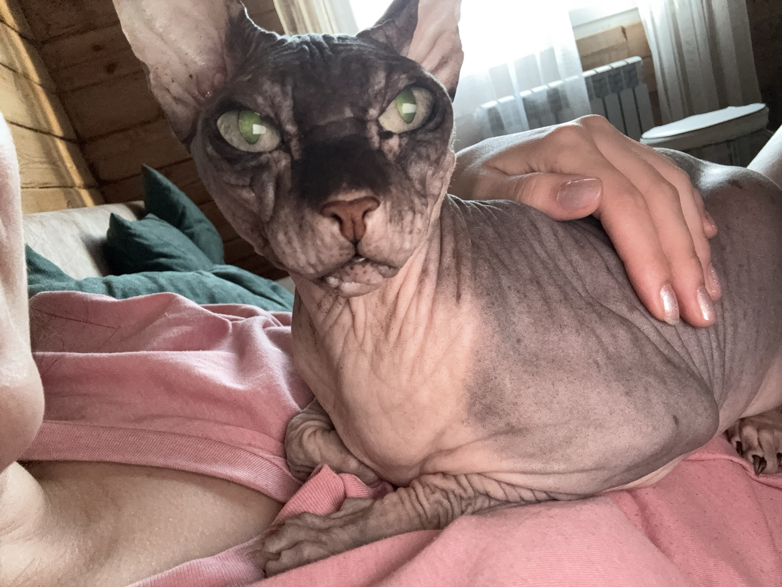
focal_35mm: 23
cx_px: 391
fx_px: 520
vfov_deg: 58.9
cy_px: 294
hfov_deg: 73.9
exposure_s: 1/60
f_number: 1.9
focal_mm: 2.69
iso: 160
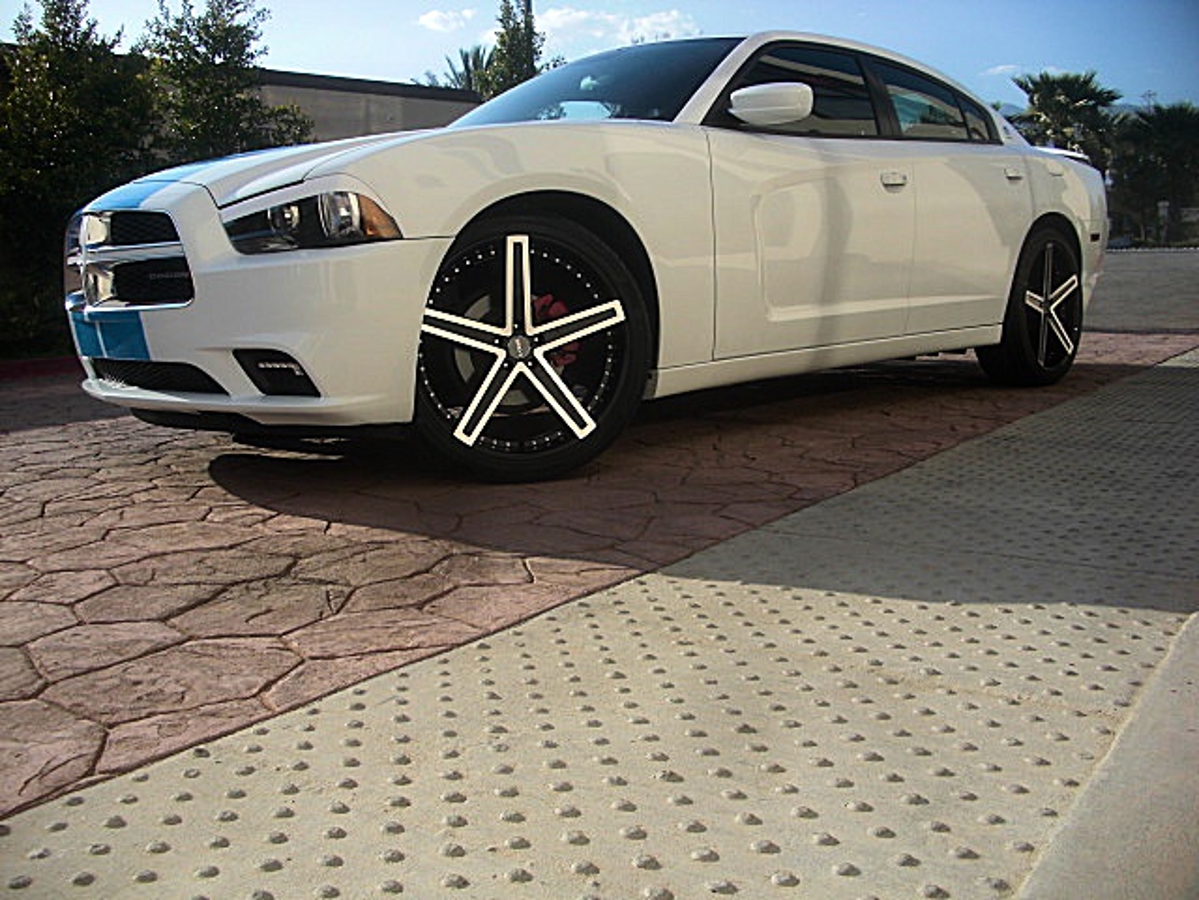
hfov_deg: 51.4
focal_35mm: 36
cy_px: 450
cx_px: 600
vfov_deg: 39.7
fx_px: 1247
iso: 50
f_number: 2.8
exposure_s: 1/800
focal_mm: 6.3
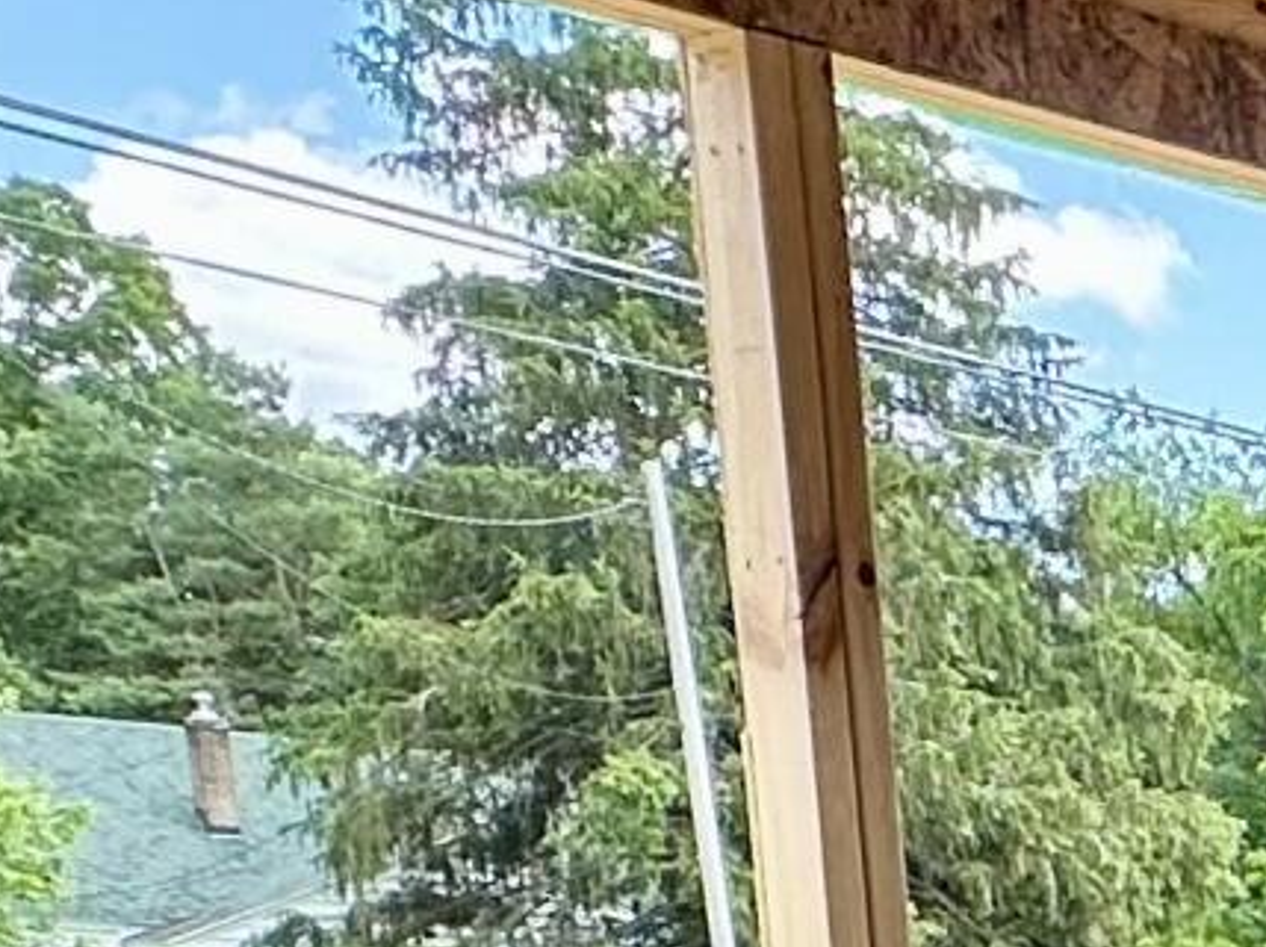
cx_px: 2801
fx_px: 3581
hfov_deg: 14.8
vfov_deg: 13.2
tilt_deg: -11.6
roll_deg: -1.3
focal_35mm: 98
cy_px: 1838
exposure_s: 1/240
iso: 40
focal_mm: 2.22
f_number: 2.2
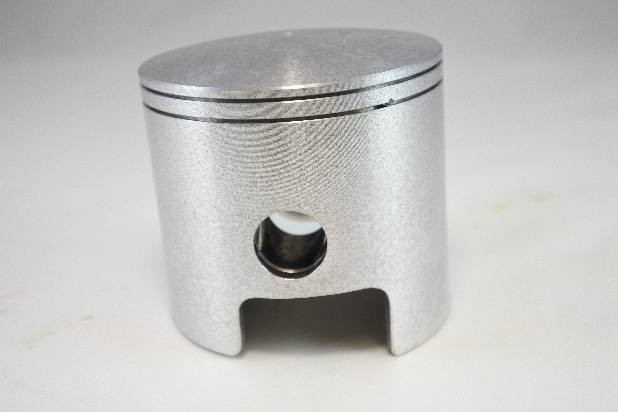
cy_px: 206
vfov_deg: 27.5
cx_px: 309
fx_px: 841
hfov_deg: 40.3
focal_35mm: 49
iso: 400
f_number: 4.5
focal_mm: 18.4
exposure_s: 1/160
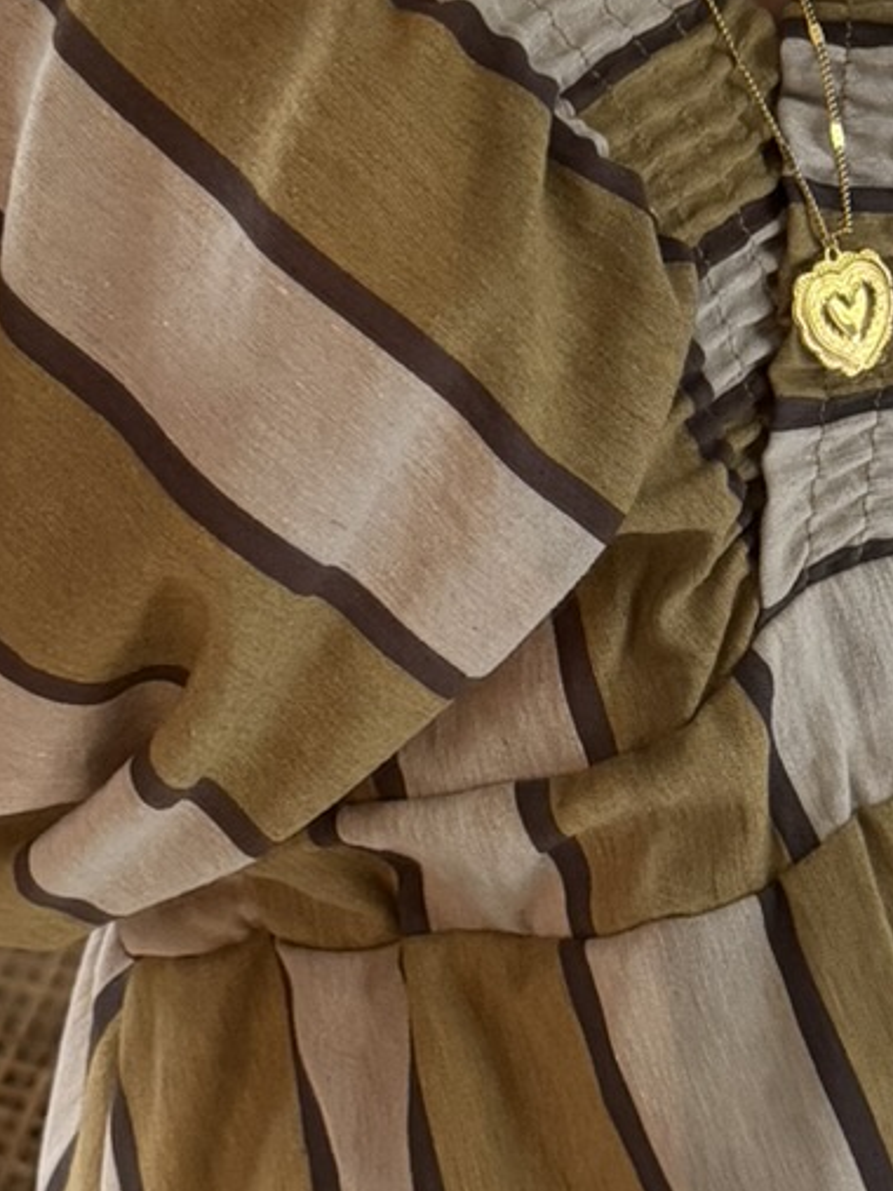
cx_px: 745
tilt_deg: -43.5
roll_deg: +13.0
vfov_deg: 20.2
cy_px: 608
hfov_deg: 15.1
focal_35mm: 97
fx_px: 3338
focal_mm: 6.76
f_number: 1.78
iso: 800
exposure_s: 1/40
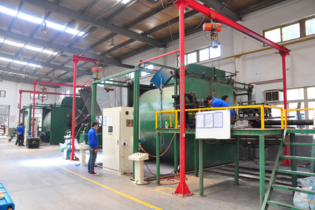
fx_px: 236
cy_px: 105
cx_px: 158
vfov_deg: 47.9
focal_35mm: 27
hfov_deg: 67.4
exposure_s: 1/50
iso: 640
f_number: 6.3
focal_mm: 18
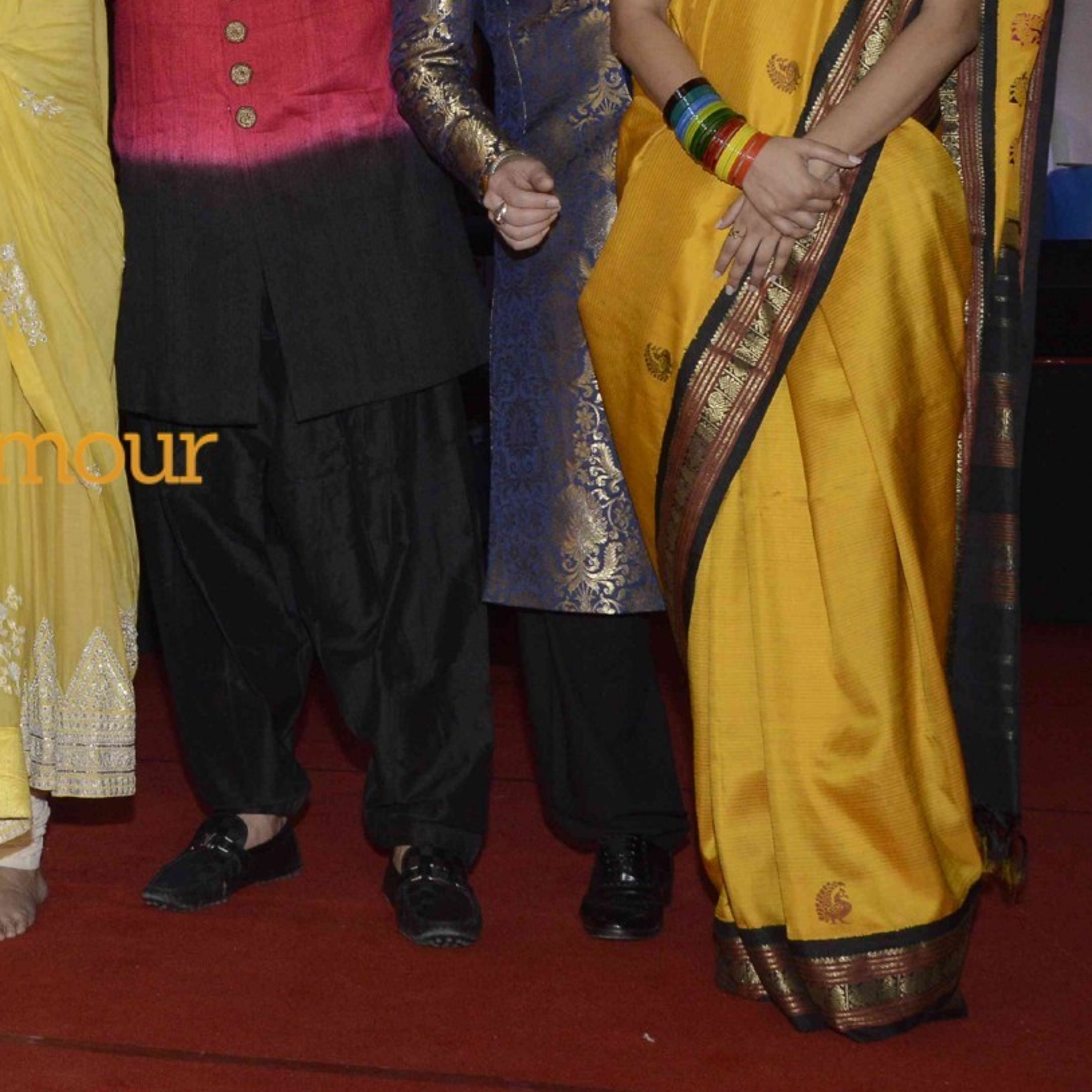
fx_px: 2647
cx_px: -113
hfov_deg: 22.0
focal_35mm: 74
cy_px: 121
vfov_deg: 22.8
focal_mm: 21
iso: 800
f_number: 9
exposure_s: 1/160
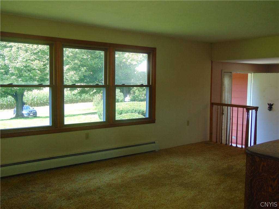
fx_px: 282
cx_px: 140
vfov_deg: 40.7
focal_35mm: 35
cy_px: 104
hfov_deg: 52.6
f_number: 3.2
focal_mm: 6.3
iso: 80
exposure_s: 1/50
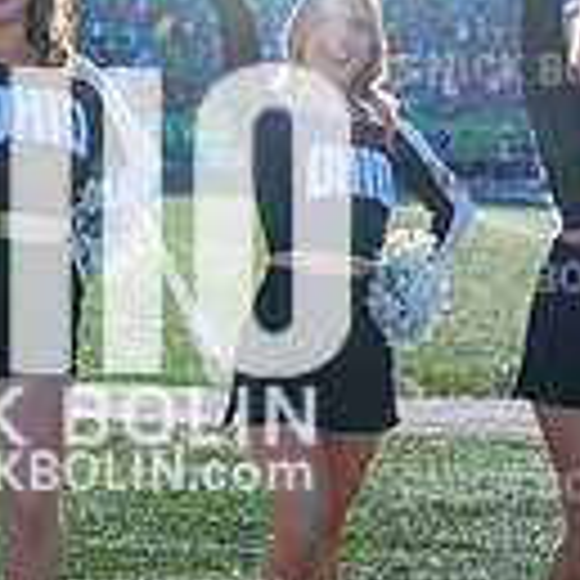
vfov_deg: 18.9
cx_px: 31
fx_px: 1744
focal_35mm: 92
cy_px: 279
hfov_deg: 18.5
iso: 125
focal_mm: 24
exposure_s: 1/640
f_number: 4
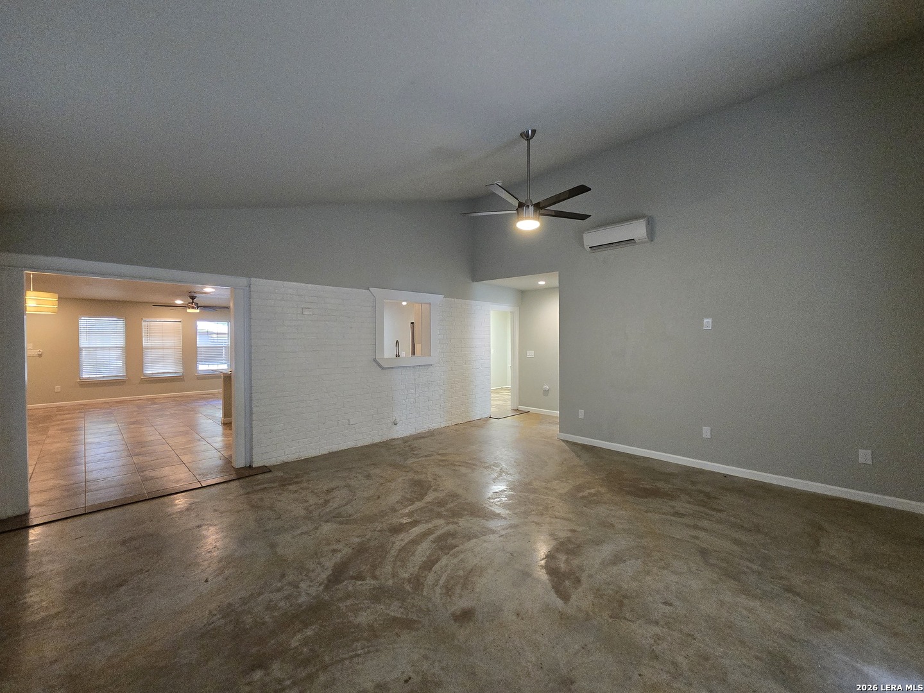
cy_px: 346
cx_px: 462
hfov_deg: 106.2
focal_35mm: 13
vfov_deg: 89.9
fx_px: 347
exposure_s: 1/60
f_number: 2.2
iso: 500
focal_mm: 2.2
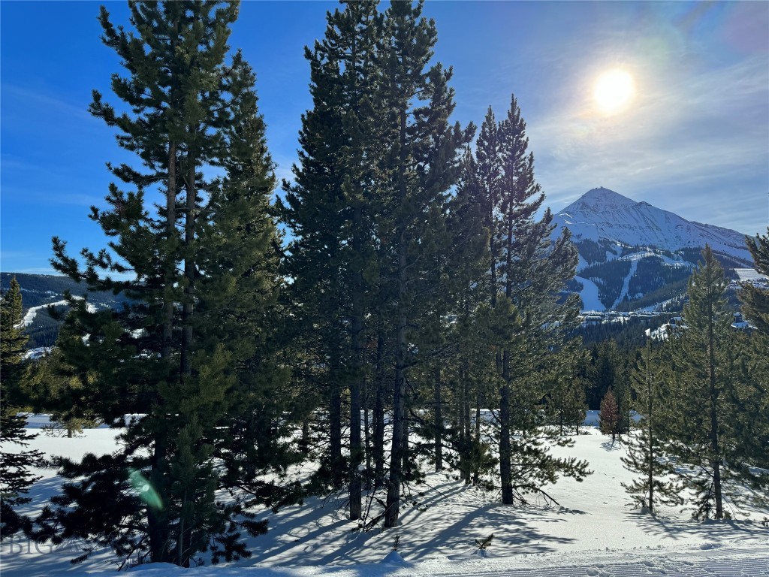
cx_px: 384
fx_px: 533
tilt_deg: +3.2
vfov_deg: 56.8
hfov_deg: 71.6
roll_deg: -1.8
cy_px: 288
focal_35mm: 24
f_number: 1.78
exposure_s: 1/7092
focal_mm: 6.86
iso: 80
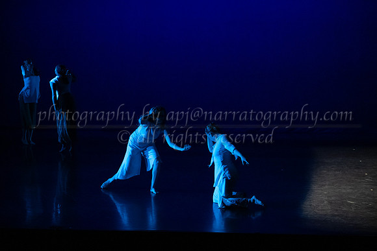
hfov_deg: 21.8
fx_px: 978
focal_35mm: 93
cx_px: 235
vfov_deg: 14.7
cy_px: 133
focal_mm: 75
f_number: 2.8
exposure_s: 1/320
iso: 3200
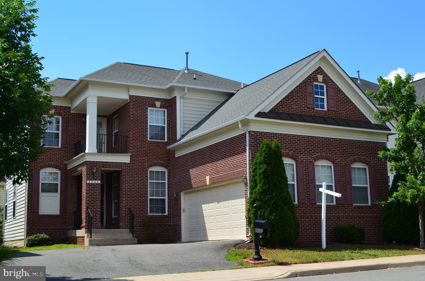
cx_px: 212
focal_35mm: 48
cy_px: 140
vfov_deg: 27.9
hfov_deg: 41.2
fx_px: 565
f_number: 11
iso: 200
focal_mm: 32
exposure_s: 1/400
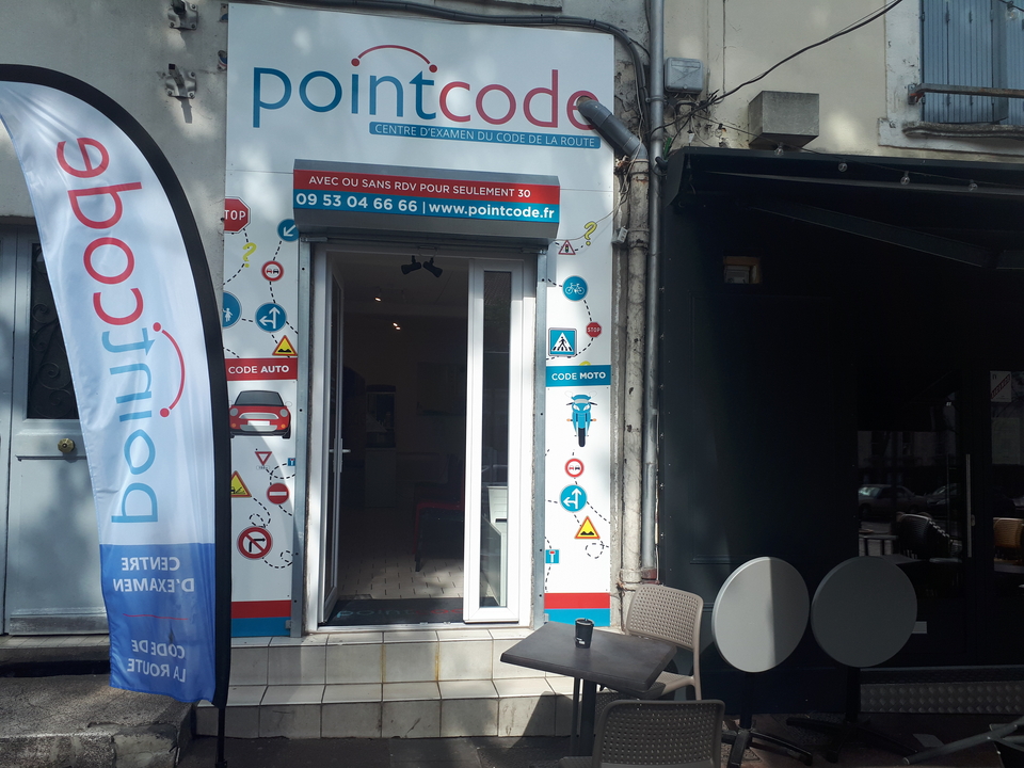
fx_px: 799
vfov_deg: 51.4
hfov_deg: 65.3
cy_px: 384
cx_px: 512
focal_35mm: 27
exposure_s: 1/879
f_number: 1.9
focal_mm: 3.6
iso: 40
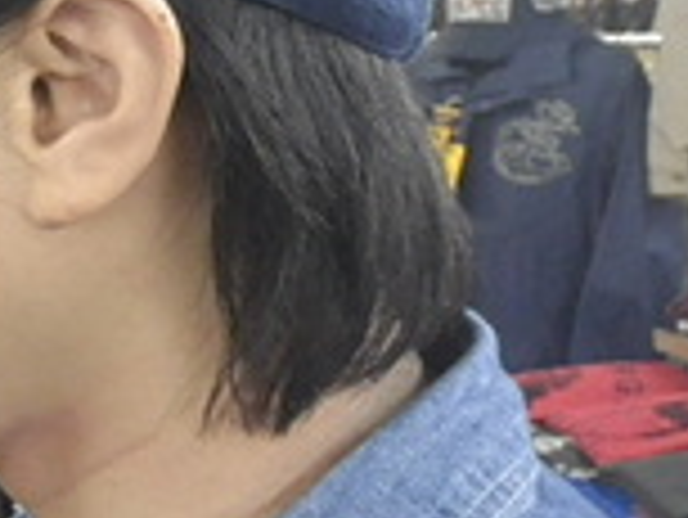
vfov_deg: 18.4
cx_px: 0
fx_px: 1551
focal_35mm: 78
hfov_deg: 23.9
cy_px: -2
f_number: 3.8
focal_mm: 6.1
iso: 800
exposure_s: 1/25
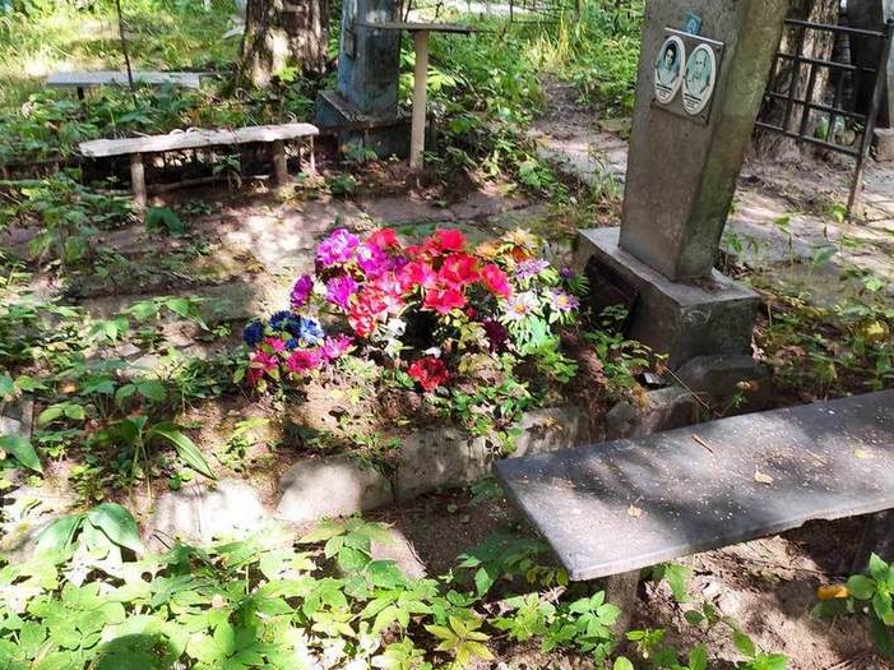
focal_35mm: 38
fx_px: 981
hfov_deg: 48.9
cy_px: 315
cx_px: 406
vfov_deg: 37.7
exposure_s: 1/100
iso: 122
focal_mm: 4.77
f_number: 1.75
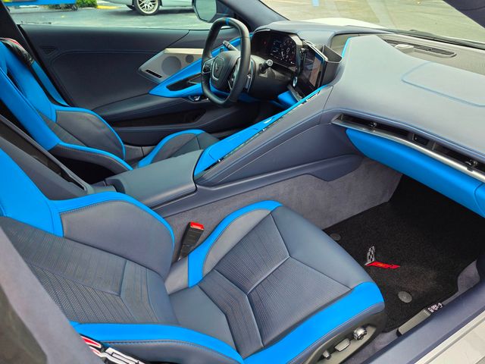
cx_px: 242
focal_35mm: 23
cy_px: 182
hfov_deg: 73.9
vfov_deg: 58.9
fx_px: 322
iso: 50
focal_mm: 6.3
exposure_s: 1/359
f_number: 1.7
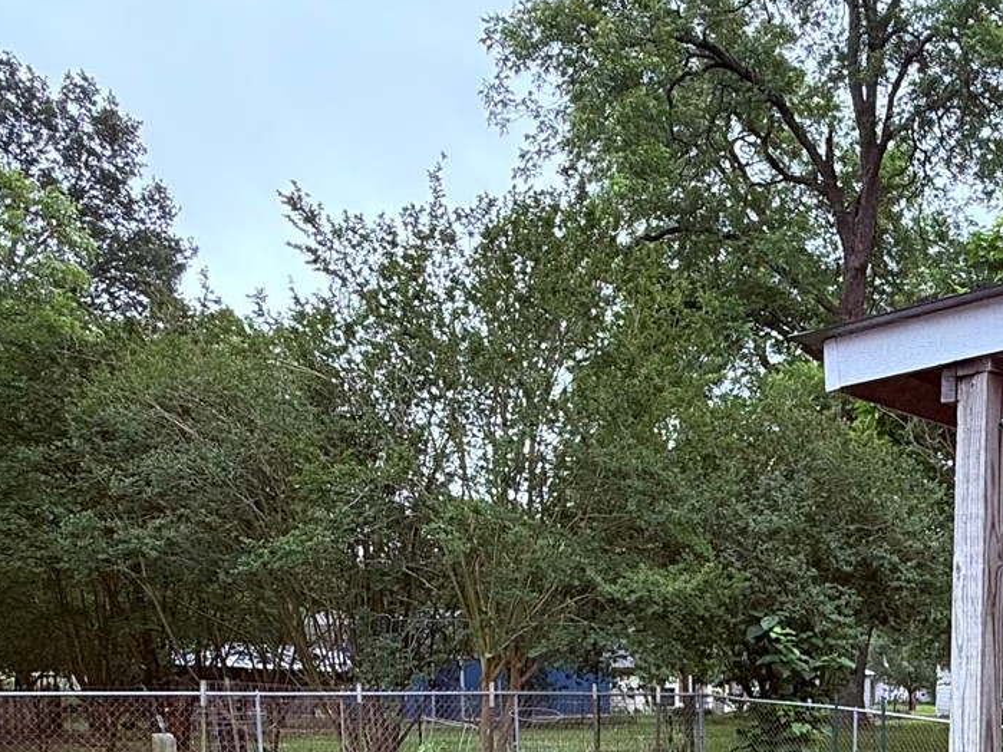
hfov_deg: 41.5
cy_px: 798
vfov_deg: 31.7
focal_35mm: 41
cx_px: 934
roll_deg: -1.4
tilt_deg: -7.0
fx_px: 1188
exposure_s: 1/137
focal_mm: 2.22
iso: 50
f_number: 2.2
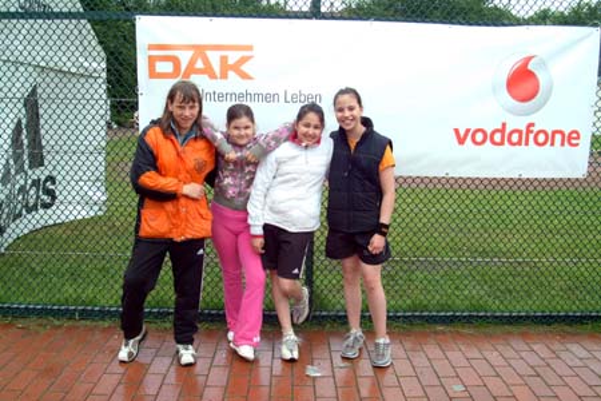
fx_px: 526
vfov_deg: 41.7
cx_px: 300
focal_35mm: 32
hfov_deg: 59.5
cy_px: 200
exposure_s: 1/250
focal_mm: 21
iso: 400
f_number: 8
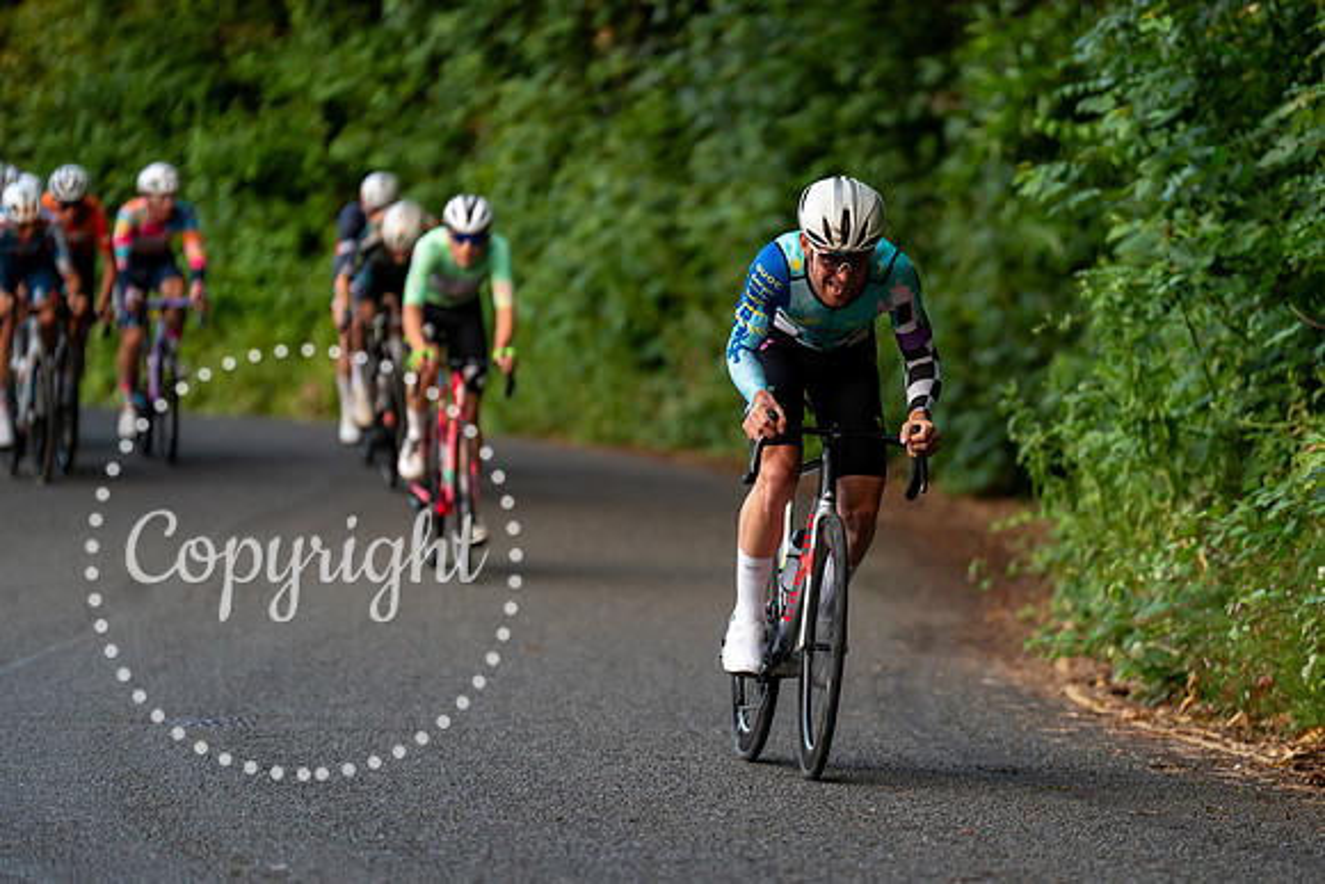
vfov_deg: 6.2
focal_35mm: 223
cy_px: 480
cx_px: 798
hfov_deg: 9.2
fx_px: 8202
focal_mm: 185
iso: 1250
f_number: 2.8
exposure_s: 1/1000
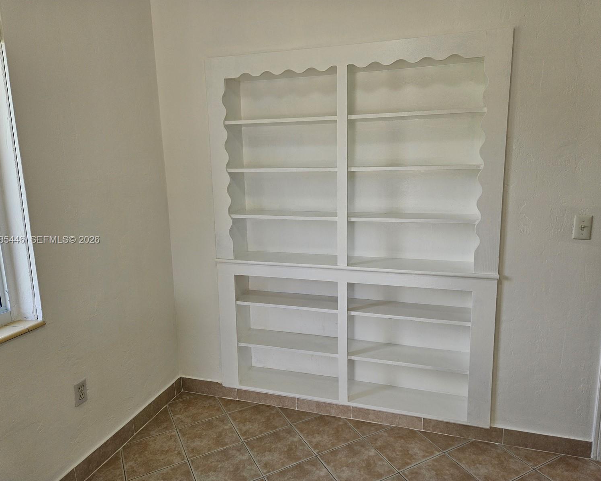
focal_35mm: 24
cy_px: 240
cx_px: 296
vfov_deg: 58.8
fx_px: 427
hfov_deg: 70.3
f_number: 1.8
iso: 40
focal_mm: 5.4
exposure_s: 1/120
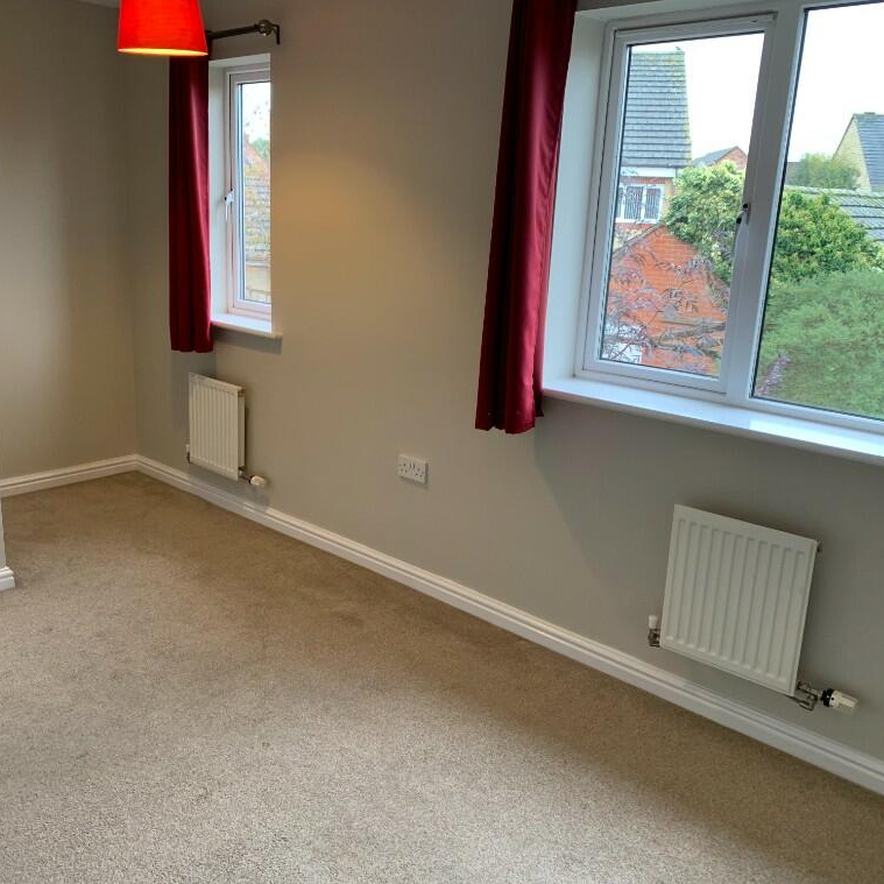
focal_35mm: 31
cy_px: 438
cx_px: 395
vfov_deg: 52.5
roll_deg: -1.2
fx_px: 896
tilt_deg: -15.5
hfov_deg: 52.4
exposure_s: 1/79
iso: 100
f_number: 1.8
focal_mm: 4.25
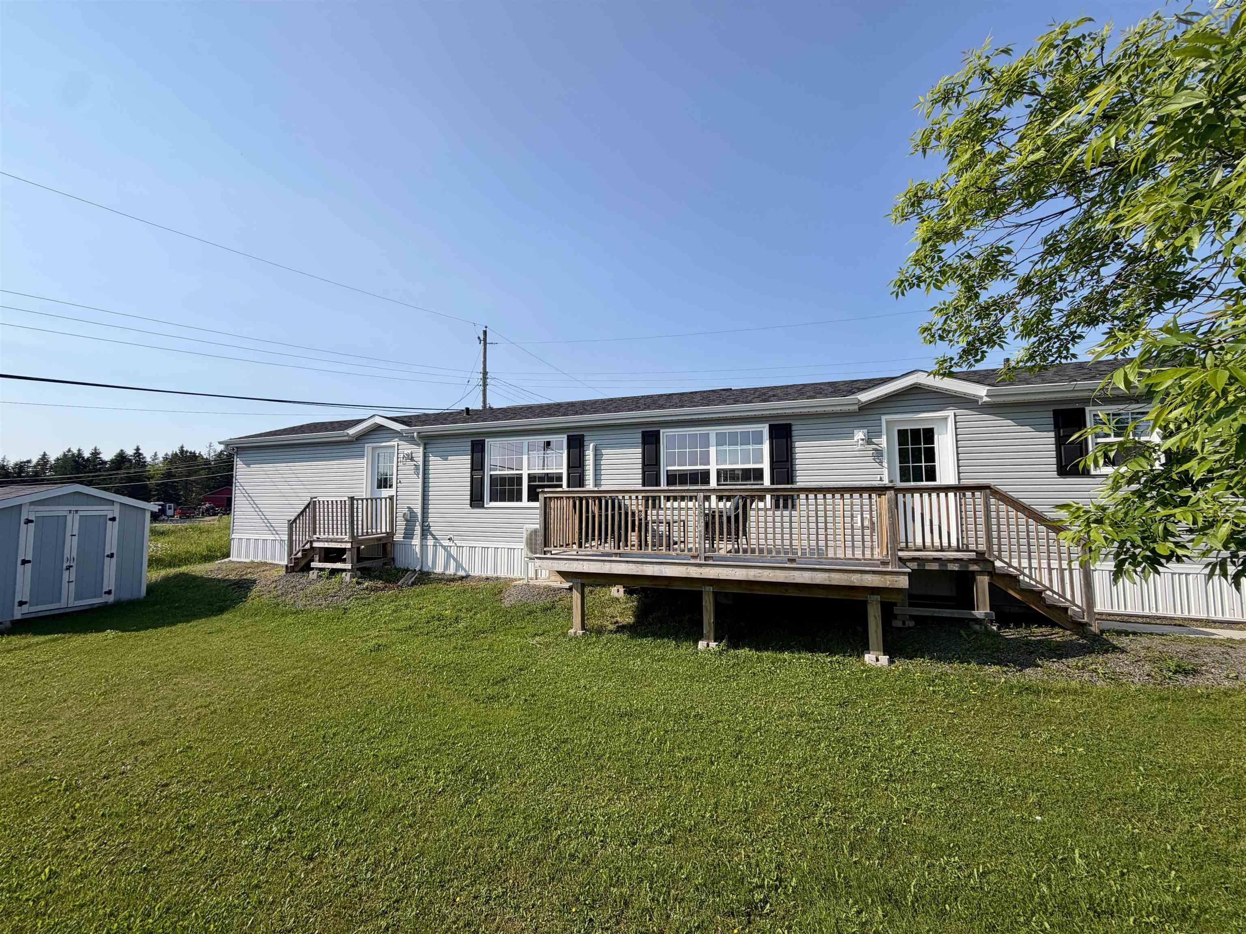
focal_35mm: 14
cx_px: 623
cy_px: 467
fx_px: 504
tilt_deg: +4.8
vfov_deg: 85.7
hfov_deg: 102.1
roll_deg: +1.1
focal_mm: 2.22
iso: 20
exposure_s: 1/942
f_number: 2.2
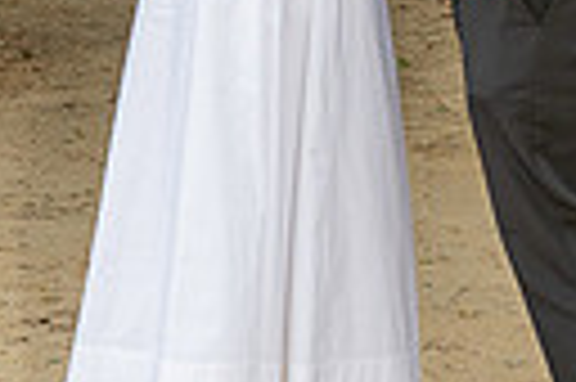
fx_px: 3020
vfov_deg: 7.1
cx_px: 545
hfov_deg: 10.8
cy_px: -229
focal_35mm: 189
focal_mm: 27.5
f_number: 3.5
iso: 200
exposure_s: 1/200
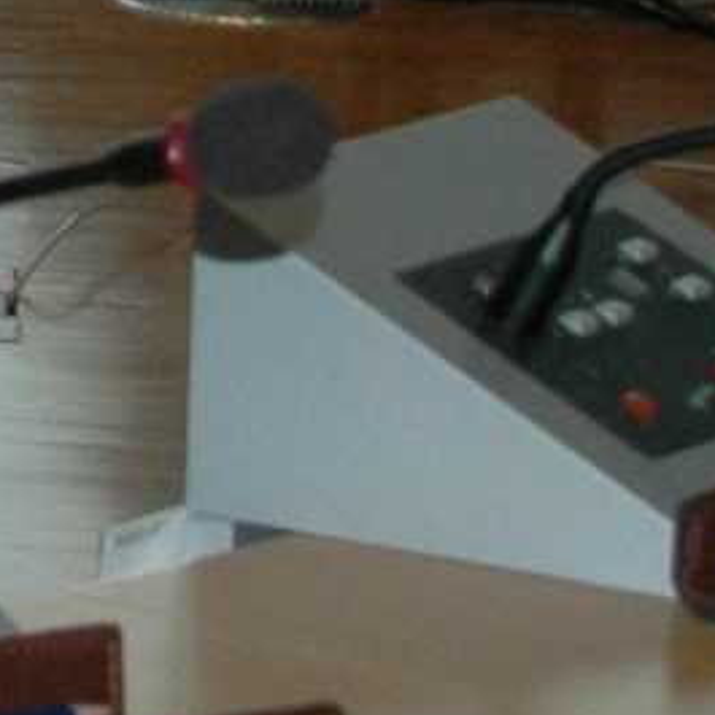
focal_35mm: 376
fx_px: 8787
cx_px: -1454
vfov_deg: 4.6
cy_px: -742
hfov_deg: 4.5
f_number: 4.2
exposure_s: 1/250
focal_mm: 26
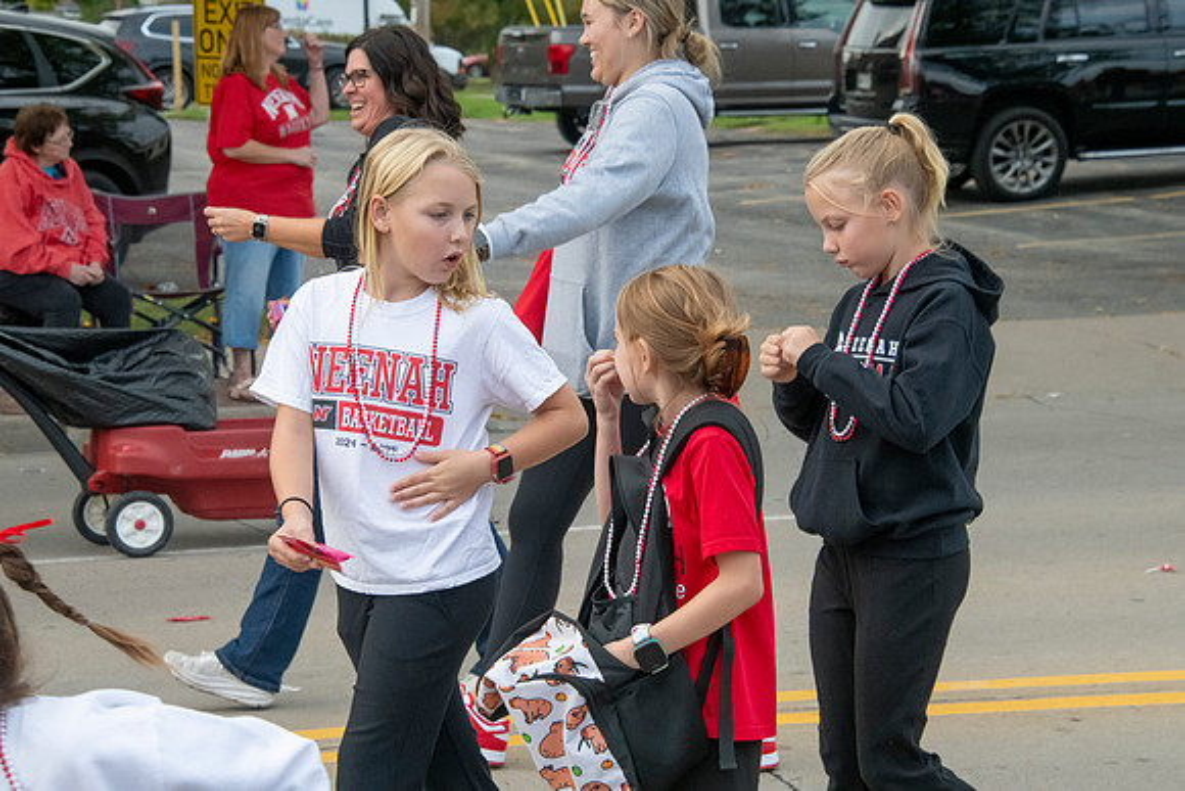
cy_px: 396
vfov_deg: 12.2
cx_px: 592
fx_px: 3687
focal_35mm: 112
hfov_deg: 18.3
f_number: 11
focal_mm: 112
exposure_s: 1/500
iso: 3200
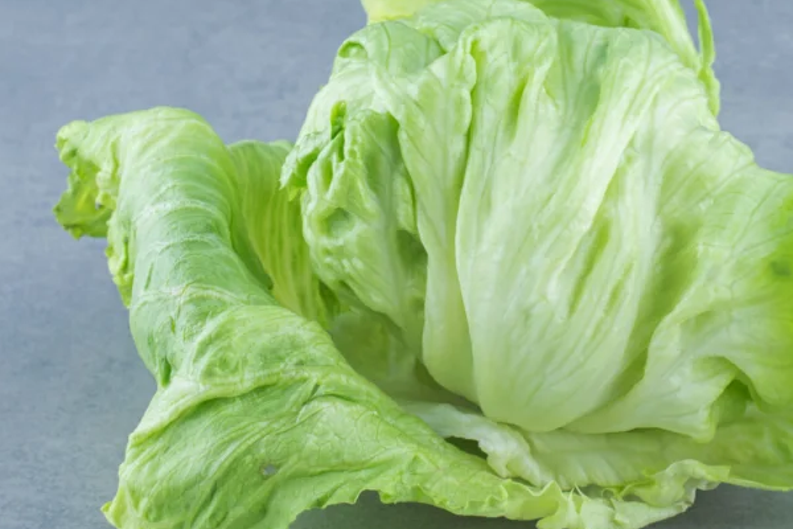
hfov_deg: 13.7
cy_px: 115
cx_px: 550
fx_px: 3304
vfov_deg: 9.1
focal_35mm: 150
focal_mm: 50
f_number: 8
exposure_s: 1/250
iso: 100
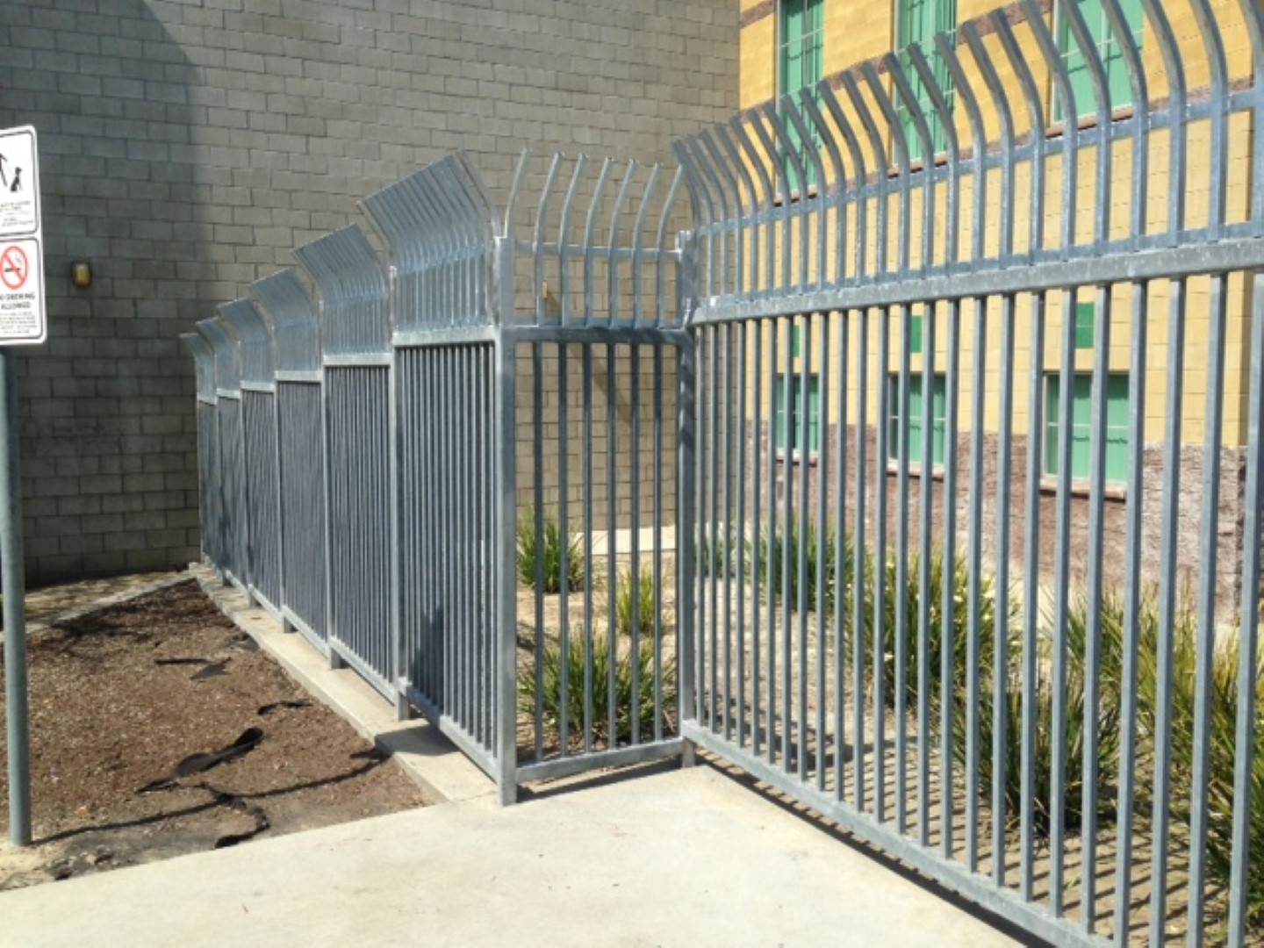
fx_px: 1205
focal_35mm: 33
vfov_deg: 42.9
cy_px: 474
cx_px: 632
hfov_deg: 55.4
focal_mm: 4.12
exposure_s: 1/1869
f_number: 2.4
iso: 50
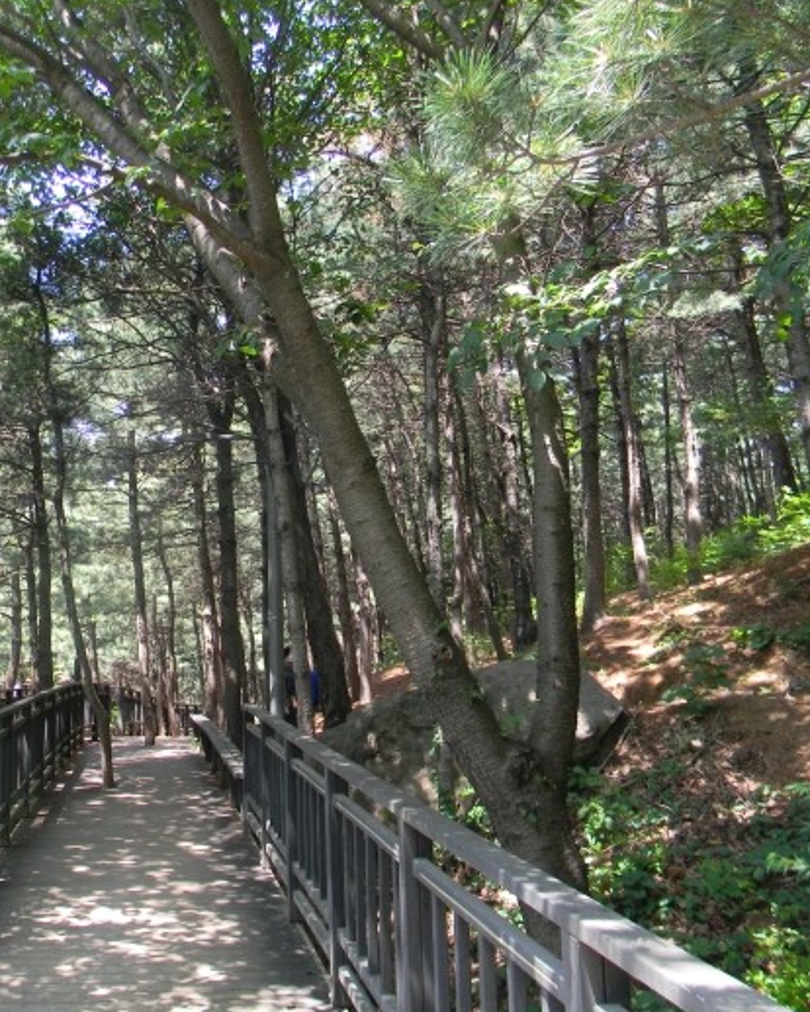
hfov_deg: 38.9
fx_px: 1108
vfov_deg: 49.1
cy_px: 510
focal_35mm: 37
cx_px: 182
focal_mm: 5
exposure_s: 1/42.7
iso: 80
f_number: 3.5
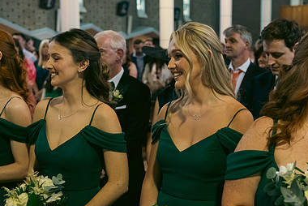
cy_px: 110
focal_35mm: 61
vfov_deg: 22.3
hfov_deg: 32.8
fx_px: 522
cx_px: 183
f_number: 3.5
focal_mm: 40
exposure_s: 1/160
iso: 1000
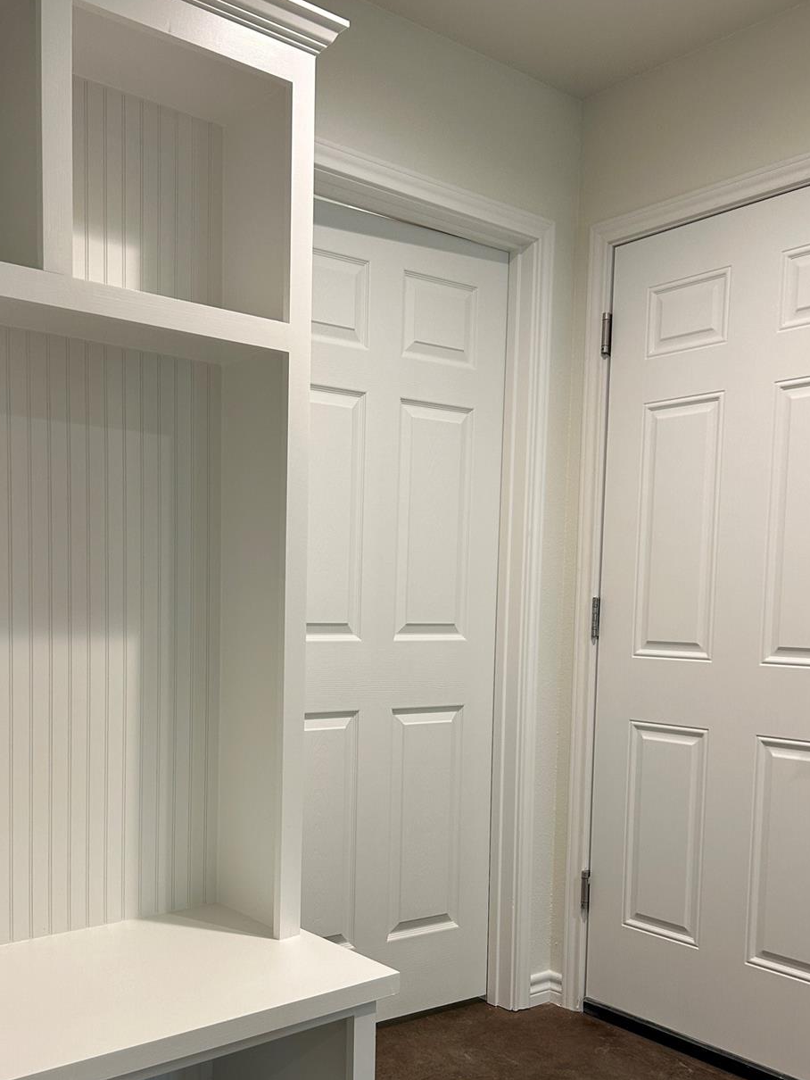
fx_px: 1029
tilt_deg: -4.2
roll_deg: -2.1
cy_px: 674
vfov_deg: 54.7
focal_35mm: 33
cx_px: 328
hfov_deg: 42.8
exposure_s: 1/60
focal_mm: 5.7
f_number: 1.5
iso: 80
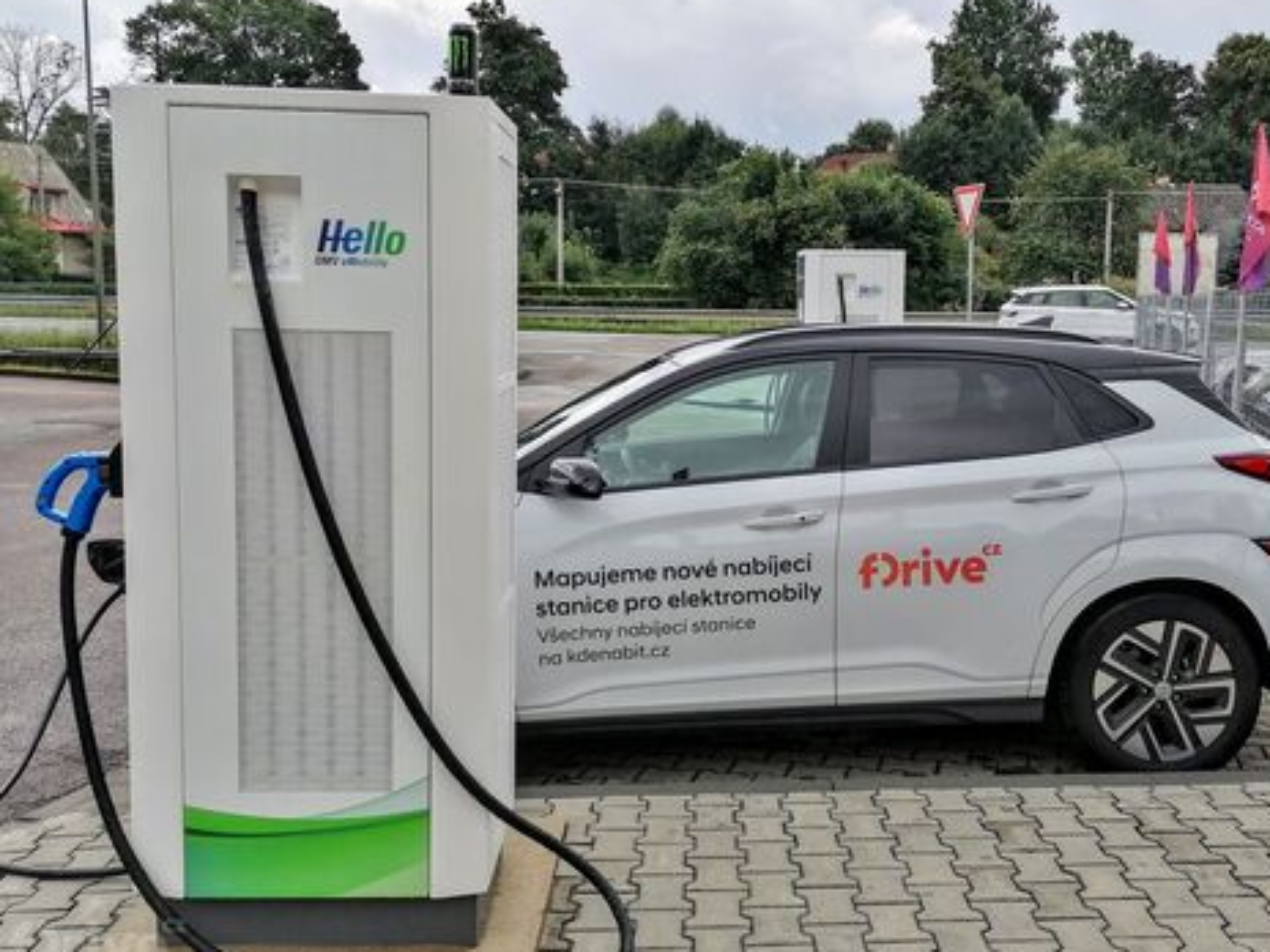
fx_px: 1357
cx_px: 706
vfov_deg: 38.7
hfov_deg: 50.0
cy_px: 451
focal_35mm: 37
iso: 50
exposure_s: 1/1348
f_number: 1.8
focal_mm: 5.3
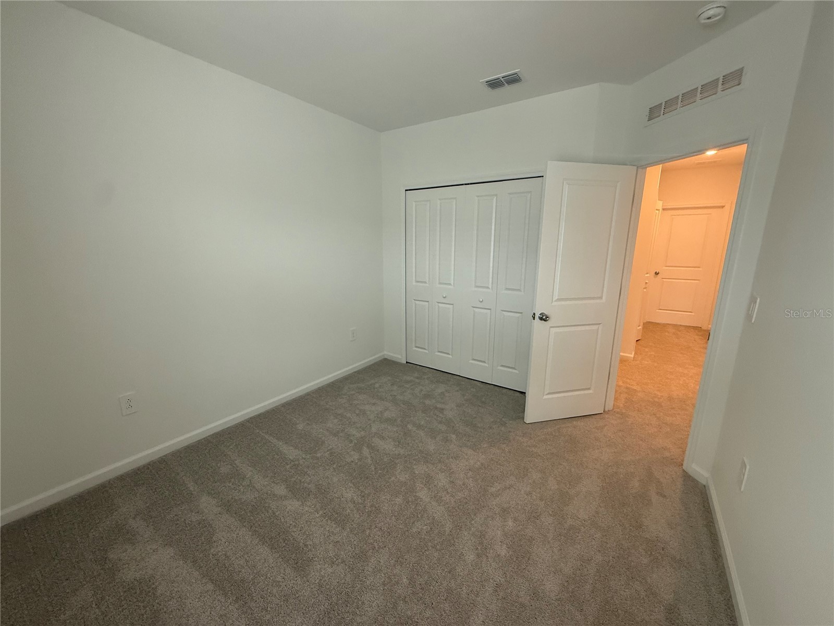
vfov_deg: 85.7
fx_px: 337
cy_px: 313
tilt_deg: -11.3
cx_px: 417
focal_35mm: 14
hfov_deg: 102.1
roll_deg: +0.1
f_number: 2.2
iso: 320
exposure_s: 1/120
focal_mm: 2.22
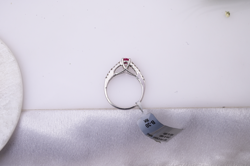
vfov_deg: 19.4
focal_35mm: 70
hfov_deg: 28.9
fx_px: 486
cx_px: 125
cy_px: 83
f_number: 20
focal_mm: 70
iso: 640
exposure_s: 1/80
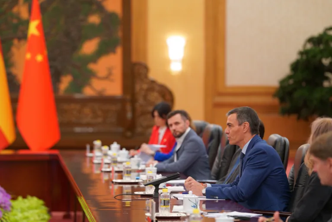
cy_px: 111
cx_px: 166
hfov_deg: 10.3
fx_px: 1844
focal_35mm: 200
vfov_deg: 6.9
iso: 1250
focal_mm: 200
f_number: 4
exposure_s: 1/200
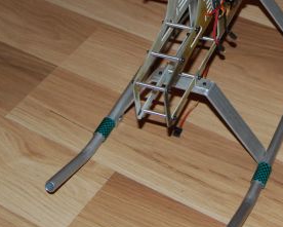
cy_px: -21
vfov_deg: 16.6
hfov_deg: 21.0
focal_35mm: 90
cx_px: 226
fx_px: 754
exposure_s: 1/60
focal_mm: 22
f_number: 5
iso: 800
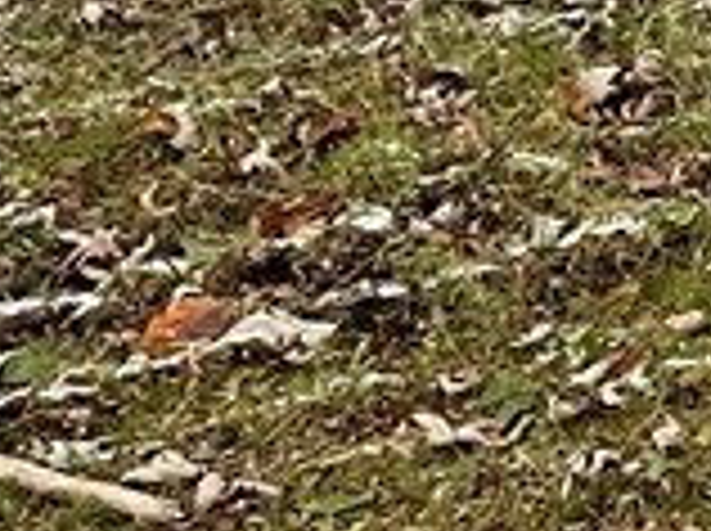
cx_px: 2160
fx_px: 3856
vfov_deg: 7.1
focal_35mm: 188
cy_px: -1053
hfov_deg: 8.7
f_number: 1.8
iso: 16
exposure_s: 1/425
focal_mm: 3
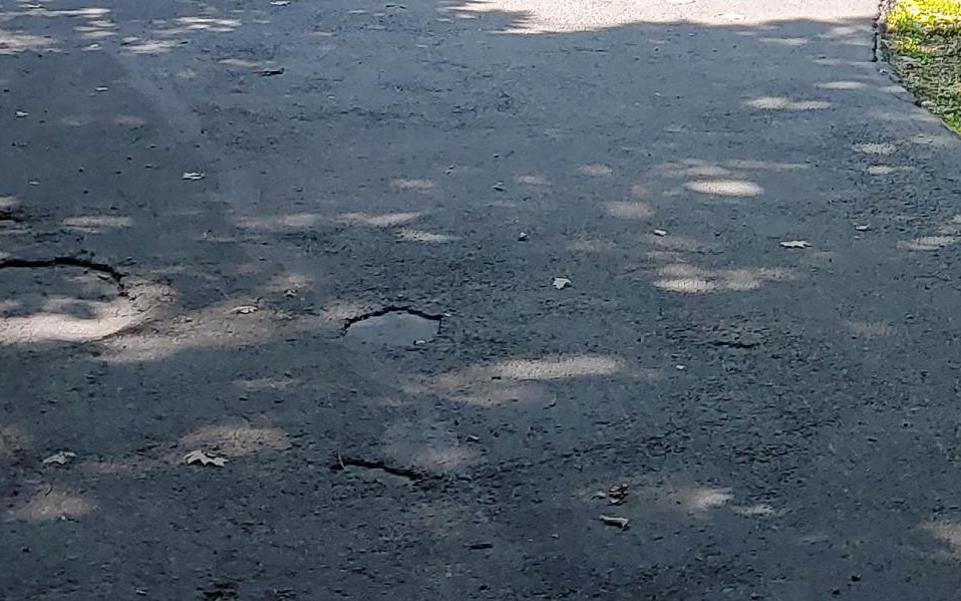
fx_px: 2174
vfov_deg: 14.4
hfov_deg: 23.6
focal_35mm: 83
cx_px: 1026
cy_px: -372
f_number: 1.5
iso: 50
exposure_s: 1/366
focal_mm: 4.23
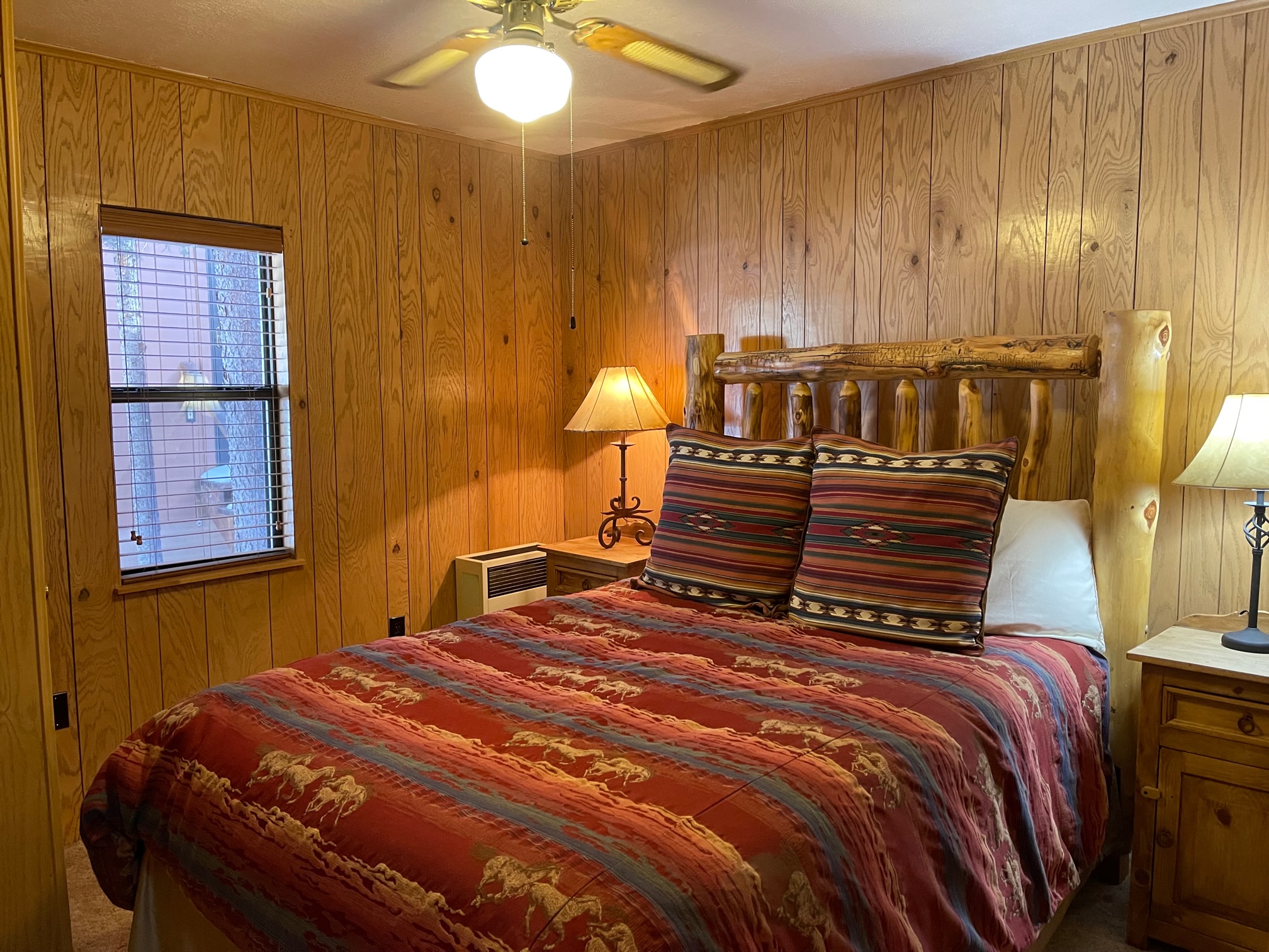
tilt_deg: -6.8
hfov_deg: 67.3
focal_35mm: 26
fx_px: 953
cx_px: 634
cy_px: 476
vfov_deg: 53.1
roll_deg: +0.3
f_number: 1.6
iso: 500
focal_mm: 5.1
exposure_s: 1/60
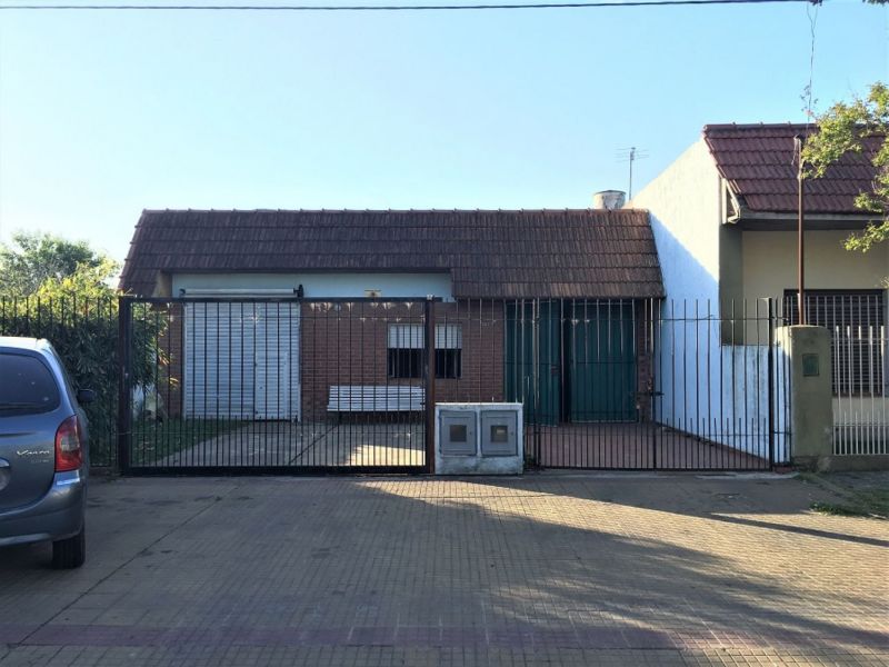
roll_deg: +0.0
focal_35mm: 29
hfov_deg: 61.7
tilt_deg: +1.2
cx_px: 444
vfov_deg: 48.2
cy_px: 334
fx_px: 745
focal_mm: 4.15
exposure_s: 1/331
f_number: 2.2
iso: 25
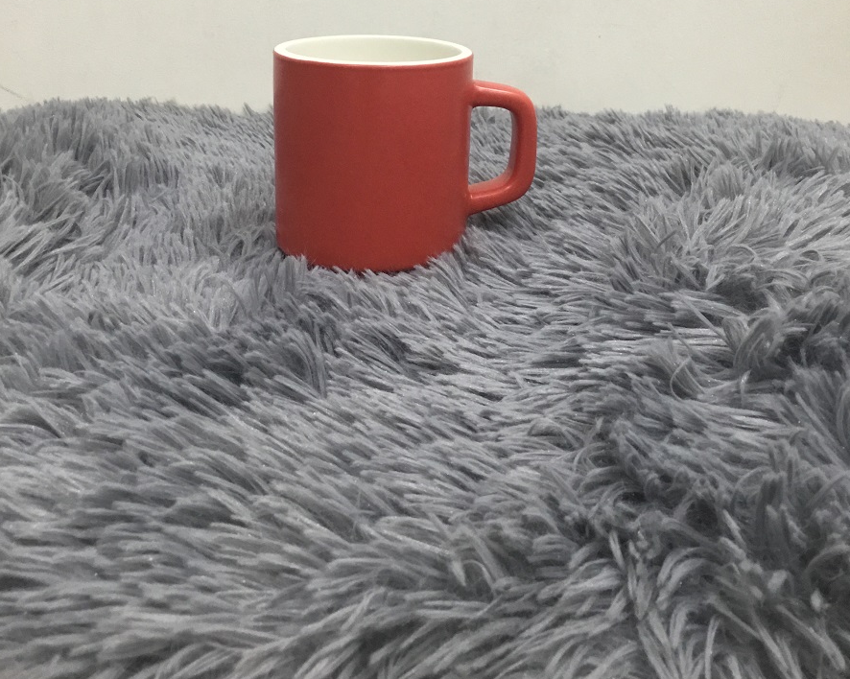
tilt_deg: -9.8
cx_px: 428
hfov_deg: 44.8
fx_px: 1031
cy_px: 131
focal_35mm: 41
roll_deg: -0.1
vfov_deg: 35.2
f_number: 2.4
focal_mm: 3.3
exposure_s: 1/33
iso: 125
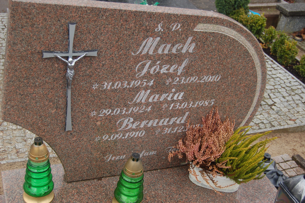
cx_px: 152
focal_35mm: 51
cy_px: 102
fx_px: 432
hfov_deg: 38.9
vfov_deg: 26.4
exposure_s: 1/125
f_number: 5.6
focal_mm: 34
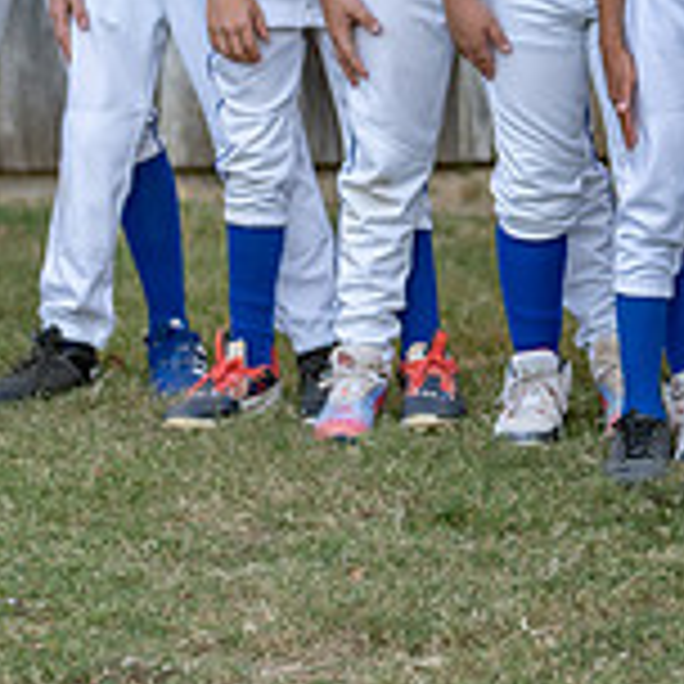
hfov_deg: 8.5
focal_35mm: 204
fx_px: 4561
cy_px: -55
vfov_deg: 8.5
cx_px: 865
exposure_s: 1/640
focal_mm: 50
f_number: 1.6
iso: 100
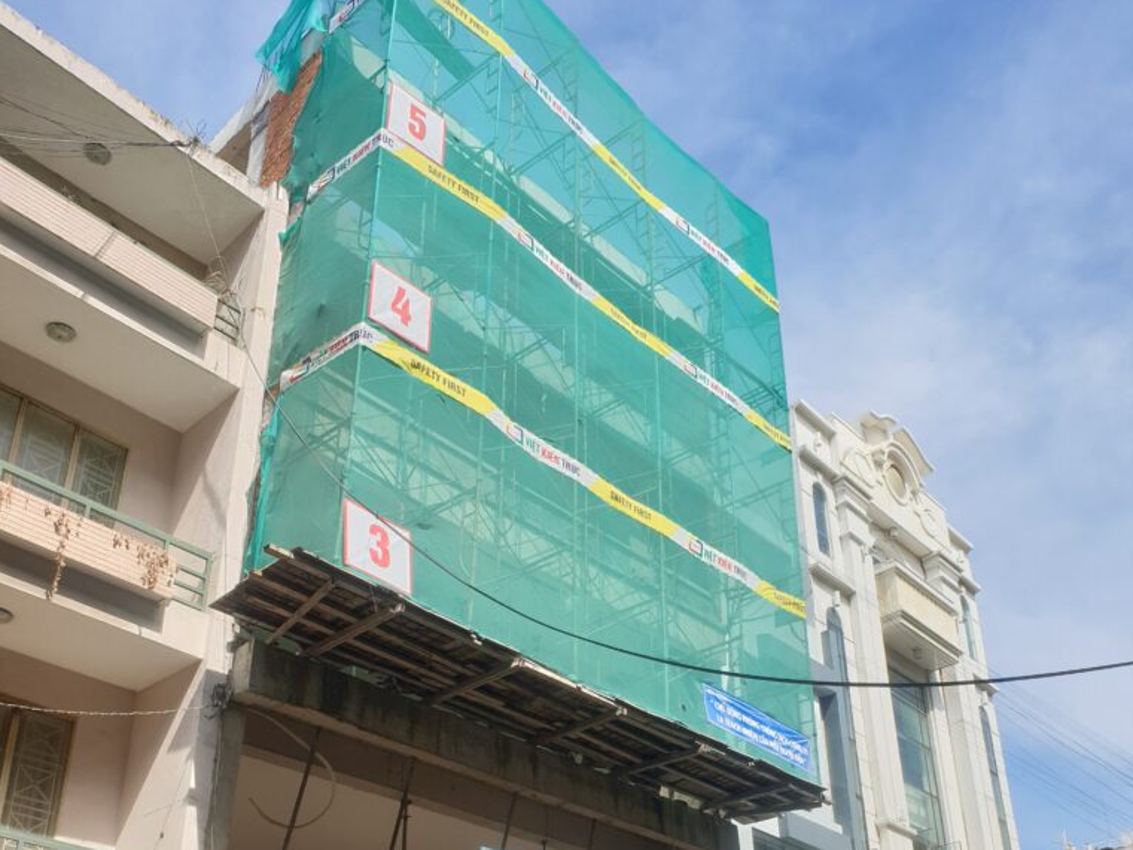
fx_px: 1146
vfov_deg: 38.9
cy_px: 695
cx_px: 570
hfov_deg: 52.6
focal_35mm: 35
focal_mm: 4.3
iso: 50
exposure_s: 1/1157
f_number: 2.4
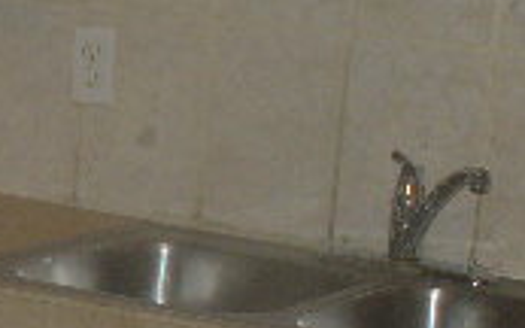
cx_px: -264
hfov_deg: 13.6
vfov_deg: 9.0
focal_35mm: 145
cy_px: 234
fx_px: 2074
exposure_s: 1/60
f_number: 2.8
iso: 100
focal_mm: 6.1
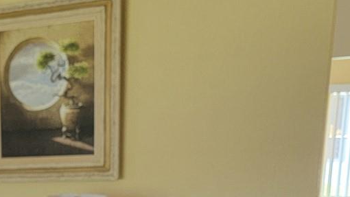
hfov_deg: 23.4
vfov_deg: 13.8
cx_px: -84
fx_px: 761
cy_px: 301
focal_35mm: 82
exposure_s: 1/120
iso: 200
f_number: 1.8
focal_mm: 6.7
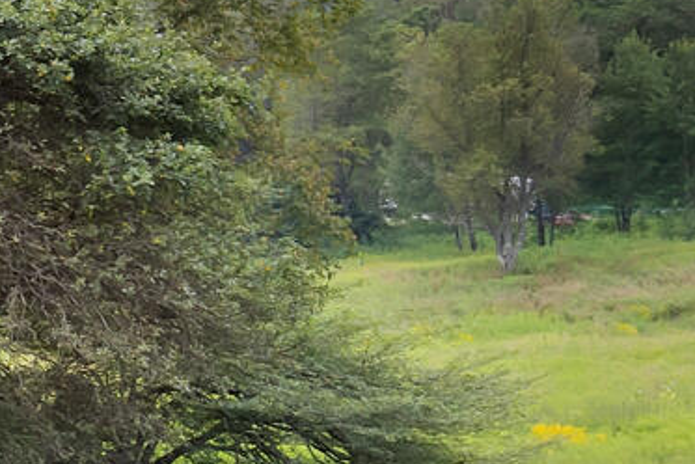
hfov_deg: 13.4
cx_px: -626
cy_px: 5
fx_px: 2588
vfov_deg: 10.2
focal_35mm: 134
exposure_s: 1/400
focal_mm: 20
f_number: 9
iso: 250
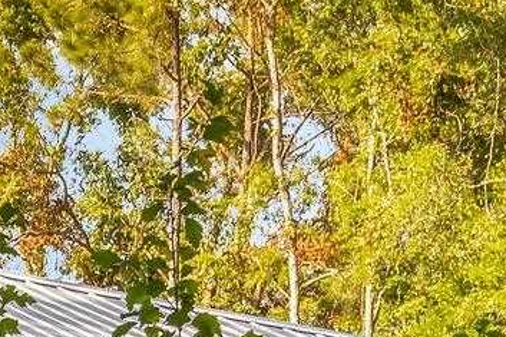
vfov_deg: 6.4
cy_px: 682
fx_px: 2936
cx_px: -291
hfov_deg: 9.5
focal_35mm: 209
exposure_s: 1/45
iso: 250
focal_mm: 24
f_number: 8
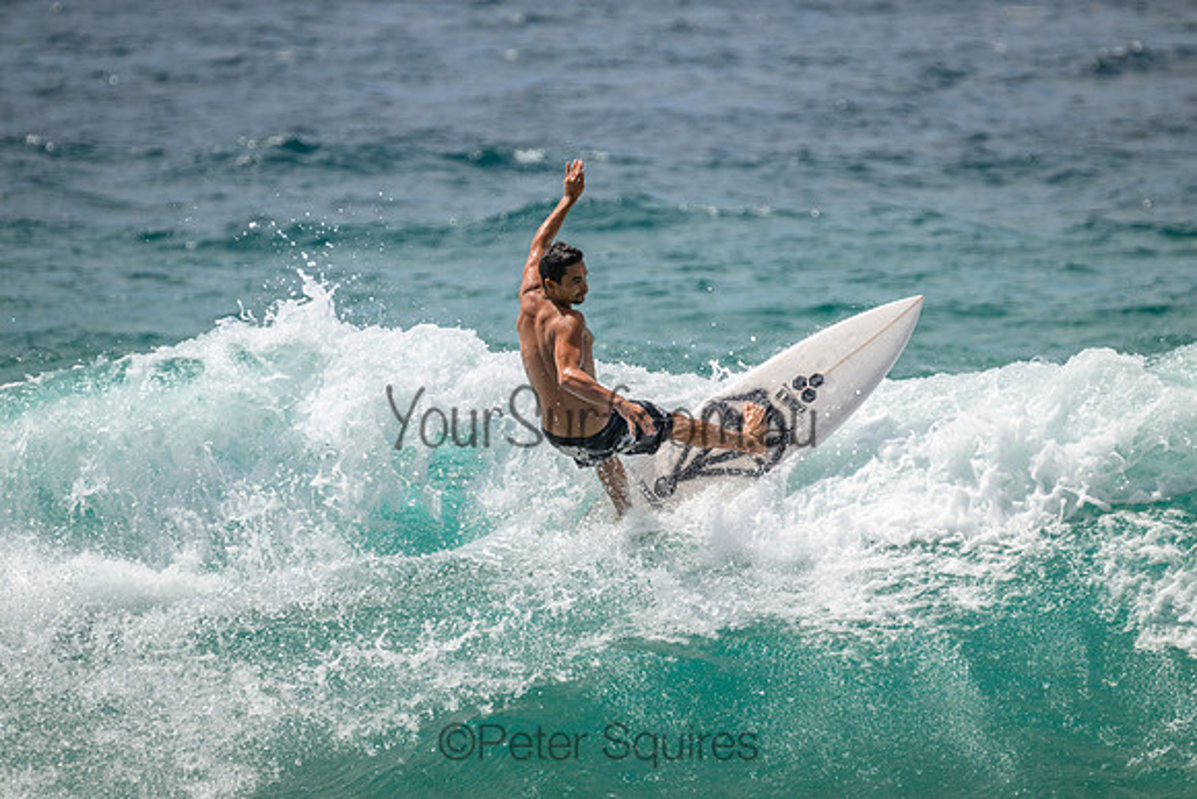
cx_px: 598
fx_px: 21949
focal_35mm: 660
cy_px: 400
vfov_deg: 2.1
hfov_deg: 3.1
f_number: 11
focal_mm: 660
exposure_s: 1/2000
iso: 640
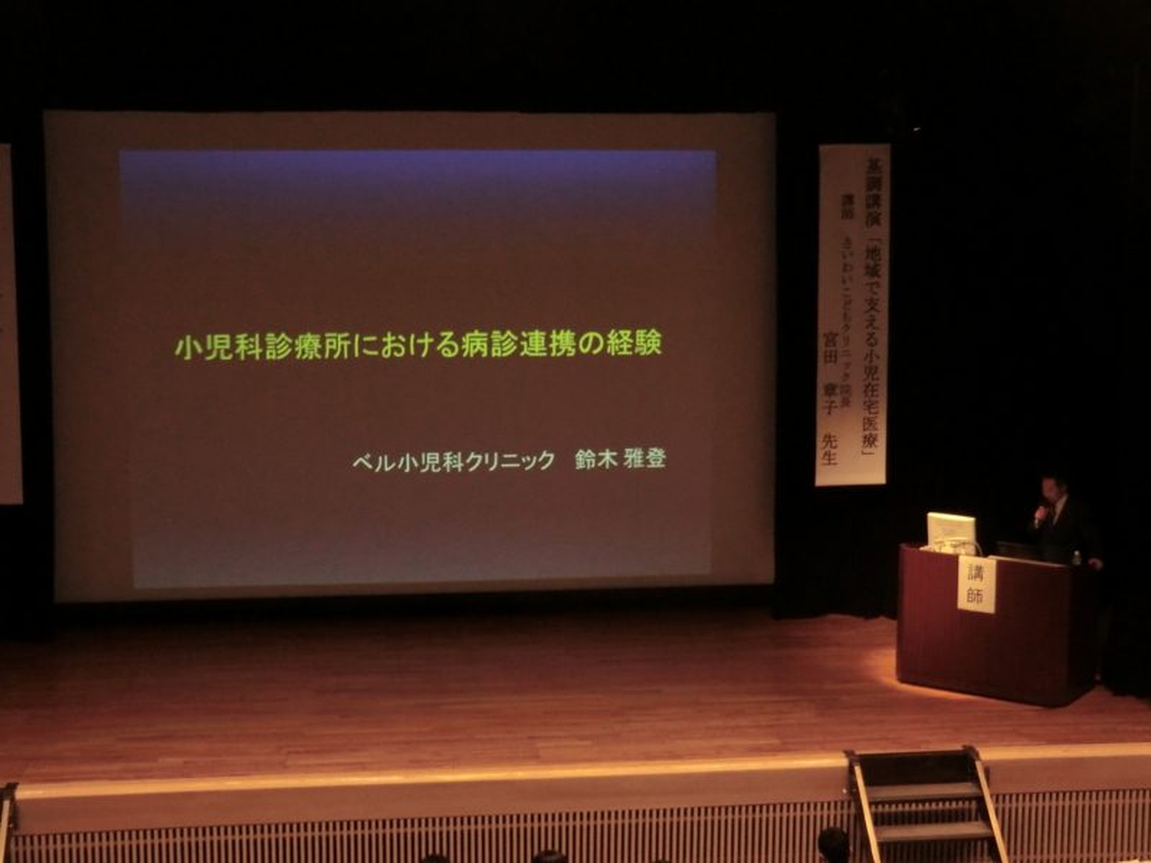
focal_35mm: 55
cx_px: 576
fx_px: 1829
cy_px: 432
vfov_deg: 26.6
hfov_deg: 34.9
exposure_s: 1/15
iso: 400
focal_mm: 9.8
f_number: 4.2
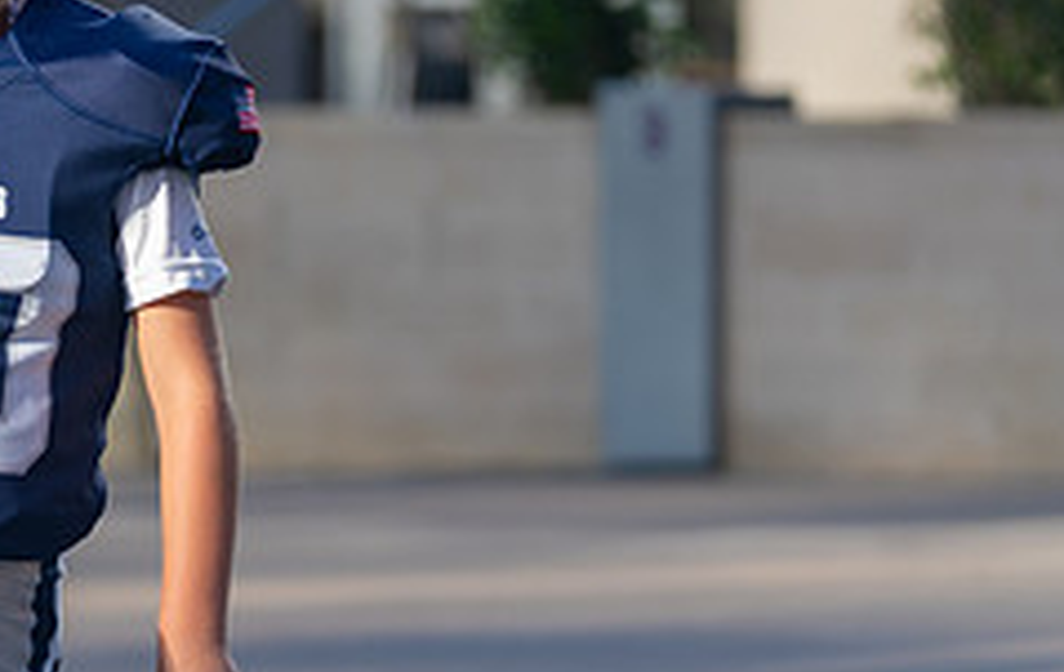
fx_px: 7766
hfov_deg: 7.8
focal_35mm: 267
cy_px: 267
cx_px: -7
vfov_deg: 5.0
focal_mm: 107
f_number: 2.8
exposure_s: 1/800
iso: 100
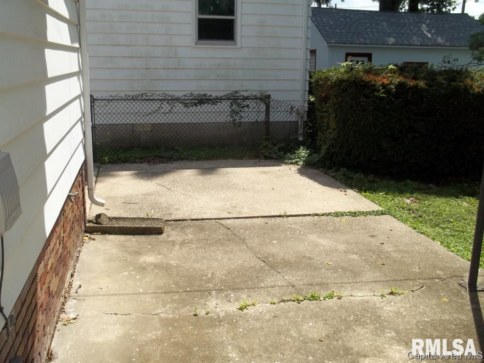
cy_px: 182
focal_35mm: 33
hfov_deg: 55.4
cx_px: 242
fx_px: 461
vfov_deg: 42.9
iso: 64
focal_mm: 5.9
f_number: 8
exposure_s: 1/125
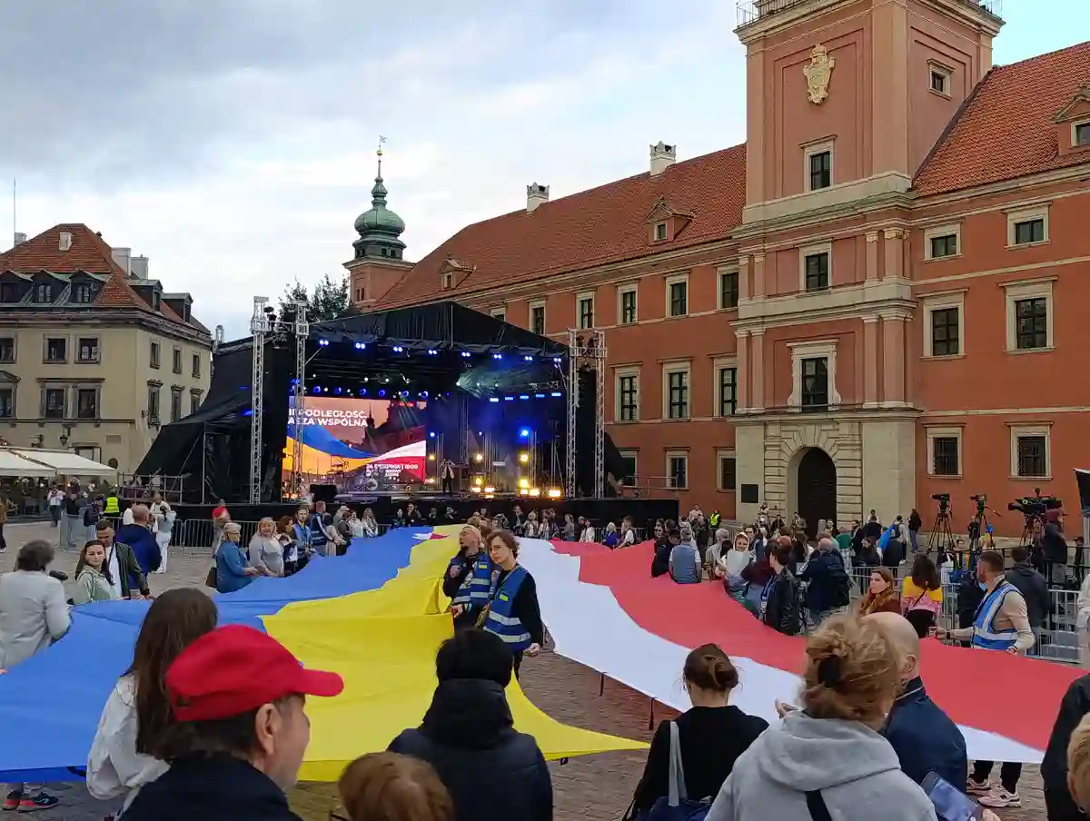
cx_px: 545
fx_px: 1104
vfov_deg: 40.8
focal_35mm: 35
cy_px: 410
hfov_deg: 52.6
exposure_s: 1/100
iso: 80
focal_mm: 6.14
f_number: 1.6
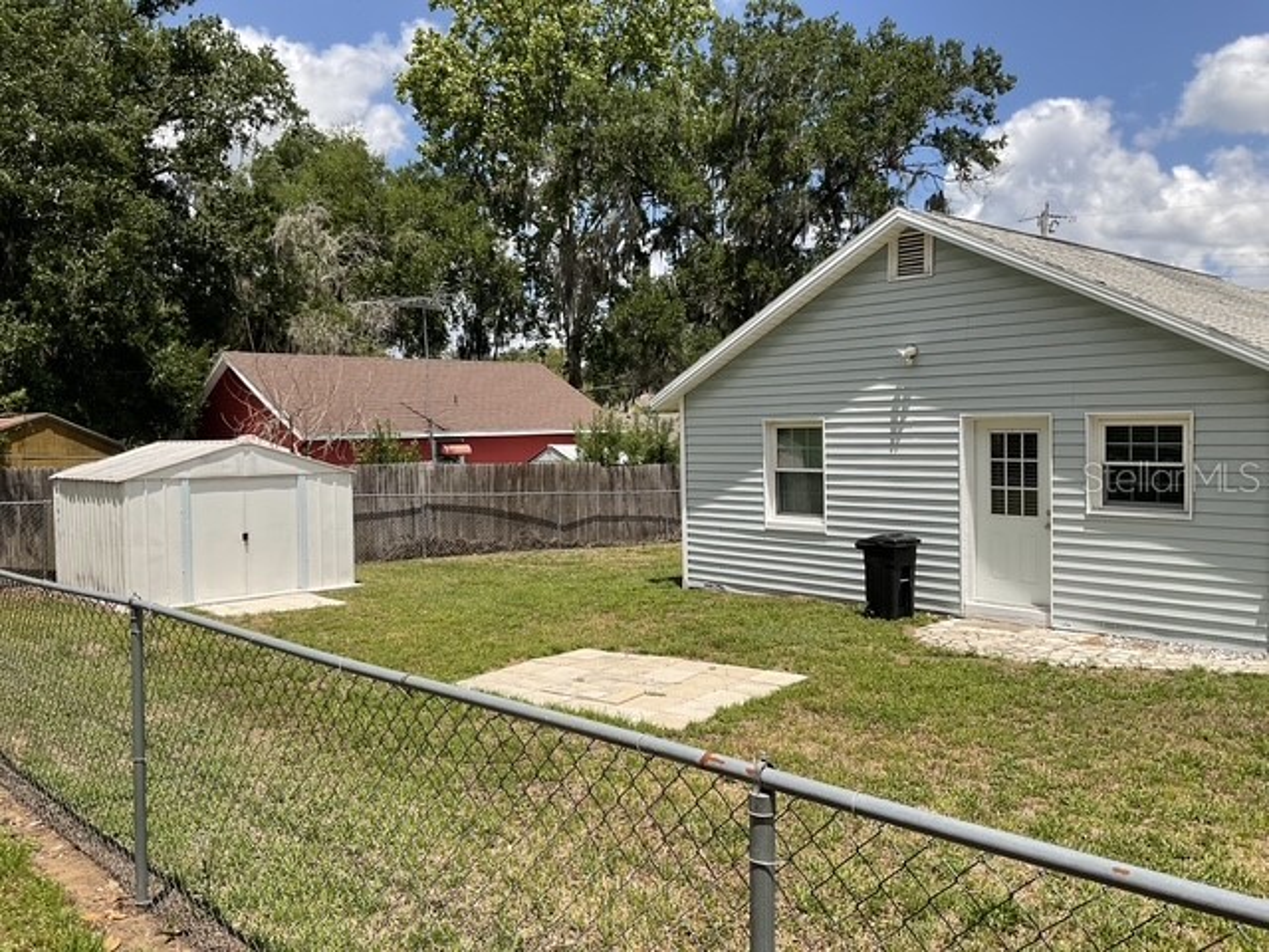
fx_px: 1063
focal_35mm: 29
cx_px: 634
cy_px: 476
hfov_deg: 61.7
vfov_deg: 48.2
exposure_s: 1/2141
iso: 16
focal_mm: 3
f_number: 1.8
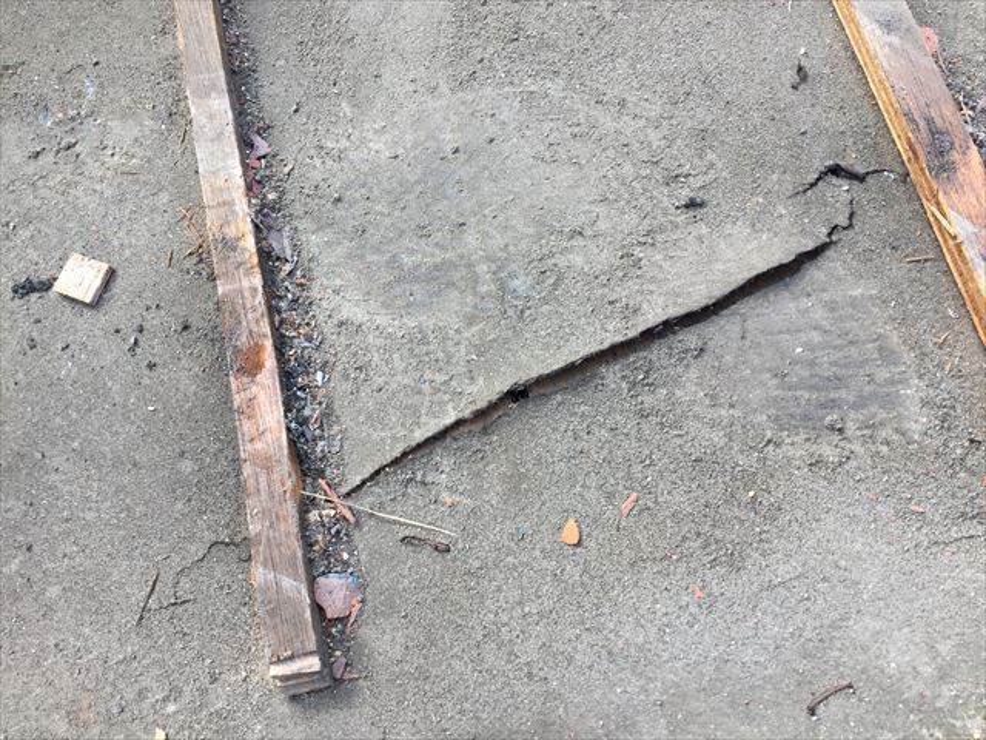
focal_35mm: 29
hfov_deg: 61.7
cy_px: 370
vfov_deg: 48.2
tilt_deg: -64.4
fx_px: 826
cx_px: 493
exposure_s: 1/299
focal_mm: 4.15
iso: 32
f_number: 2.2
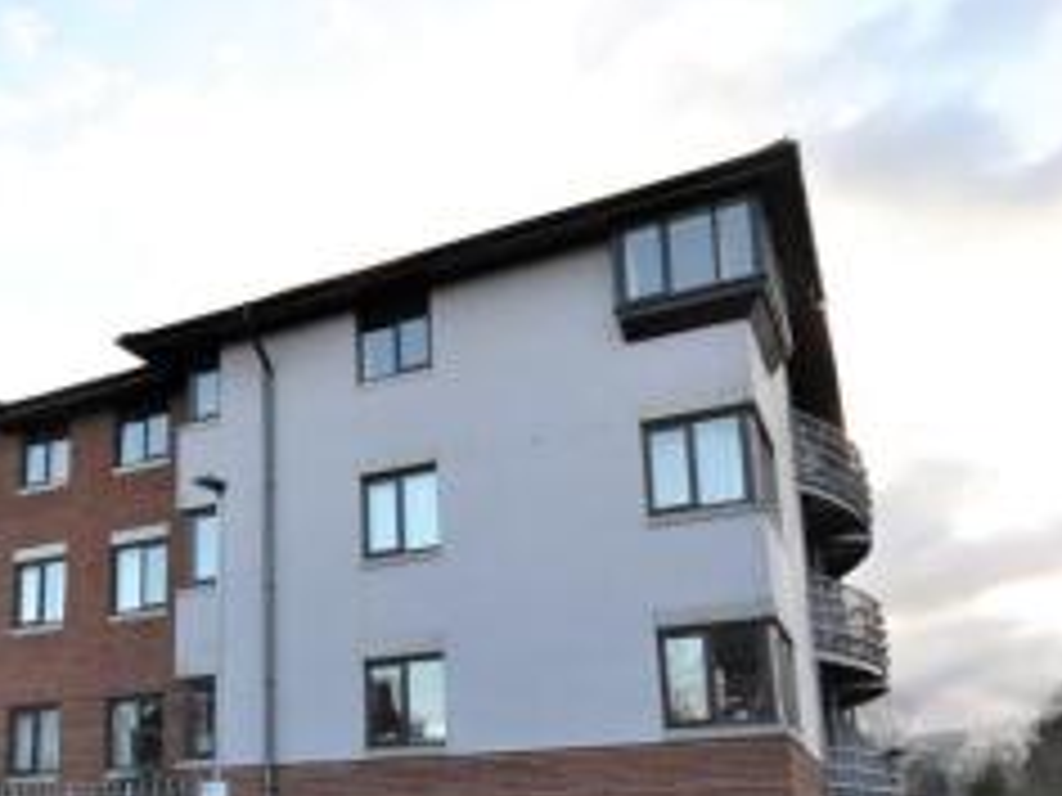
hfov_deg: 52.4
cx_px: 270
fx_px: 1027
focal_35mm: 33
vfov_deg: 41.6
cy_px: 560
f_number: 5.6
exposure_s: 1/125
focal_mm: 11.5
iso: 140
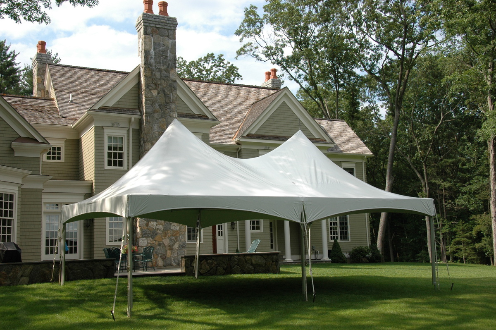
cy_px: 165
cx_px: 248
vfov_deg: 30.8
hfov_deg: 45.0
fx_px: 599
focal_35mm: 44
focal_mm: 29
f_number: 9
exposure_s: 1/320
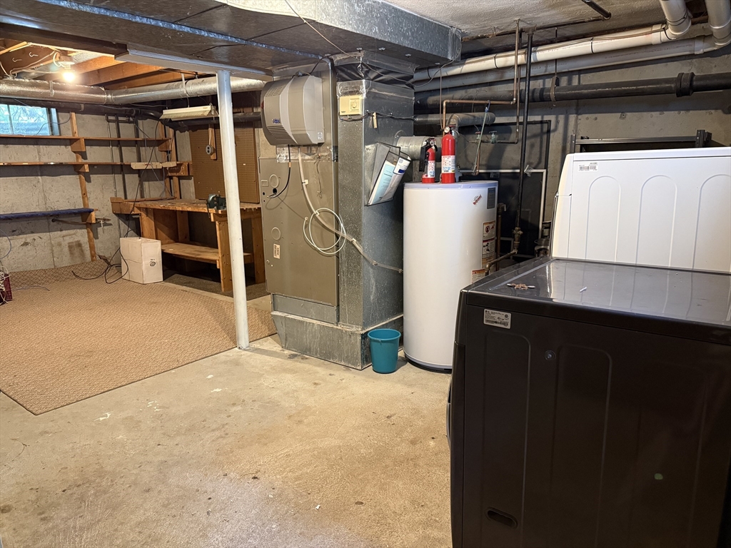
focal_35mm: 24
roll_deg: +0.6
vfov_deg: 56.8
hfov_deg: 71.6
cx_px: 366
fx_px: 507
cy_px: 274
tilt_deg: -12.1
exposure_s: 1/40
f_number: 1.78
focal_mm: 6.76
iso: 640
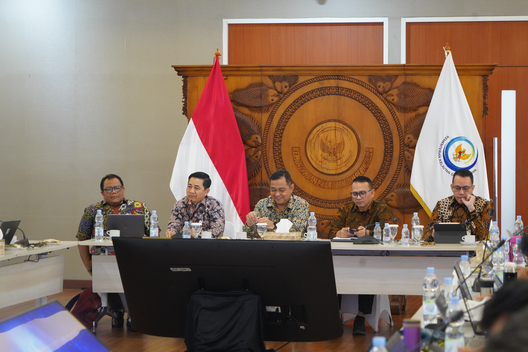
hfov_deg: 18.6
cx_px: 264
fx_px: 1613
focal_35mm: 110
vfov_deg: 12.5
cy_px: 176
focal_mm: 110
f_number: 6.3
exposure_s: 1/125
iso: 10000
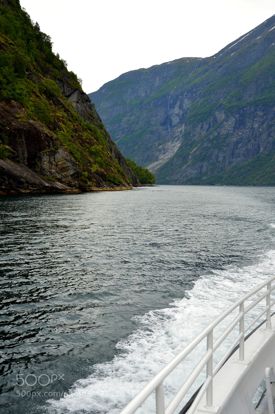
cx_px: 138
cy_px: 207
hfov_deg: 31.8
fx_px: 482
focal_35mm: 42
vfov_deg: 46.4
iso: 400
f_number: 5
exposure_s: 1/1250
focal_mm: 28
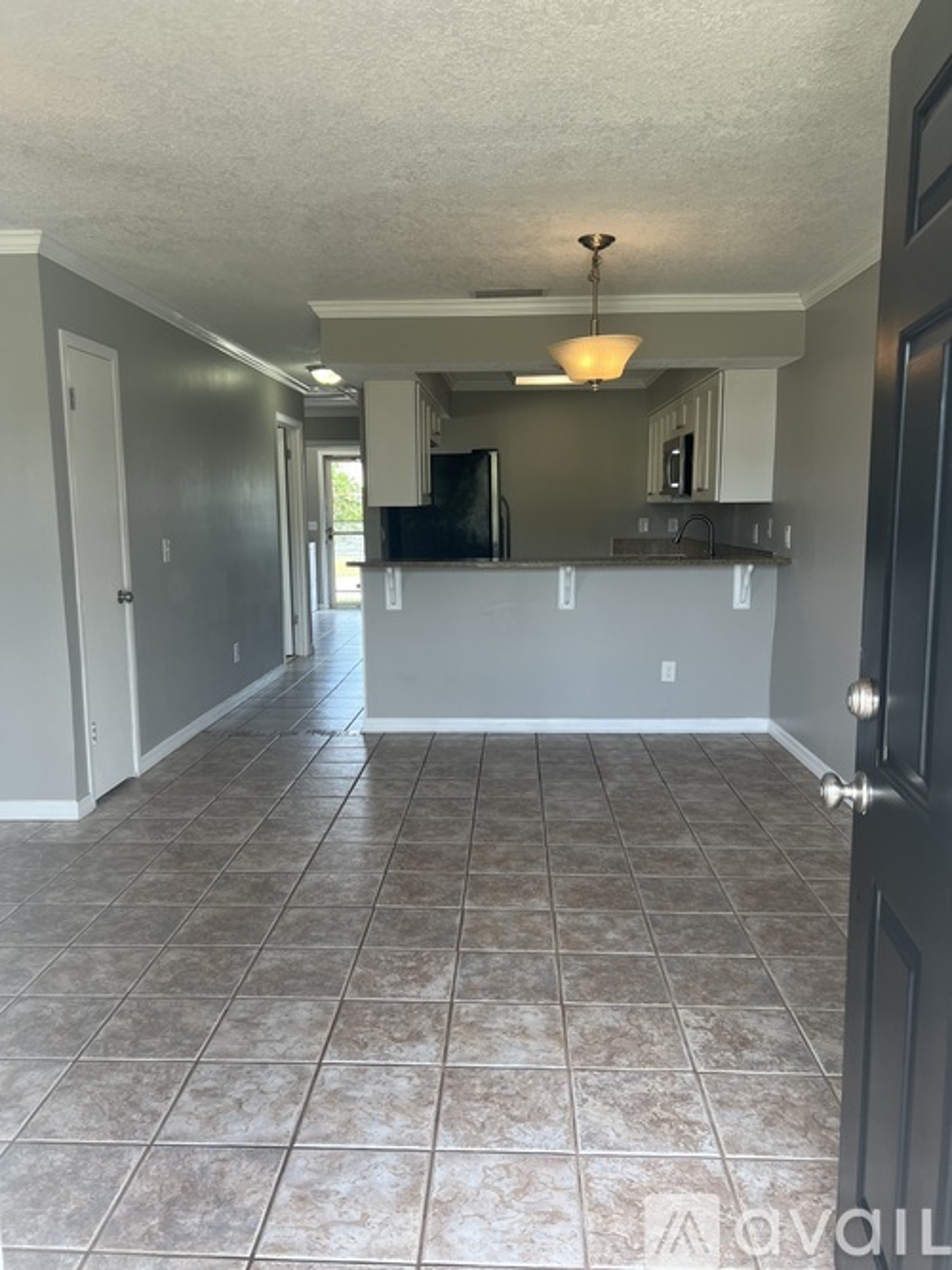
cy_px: 635
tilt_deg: -7.8
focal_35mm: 26
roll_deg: +0.3
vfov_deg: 67.3
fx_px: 954
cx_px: 476
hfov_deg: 53.0
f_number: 1.5
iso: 64
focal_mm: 5.7
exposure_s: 1/155
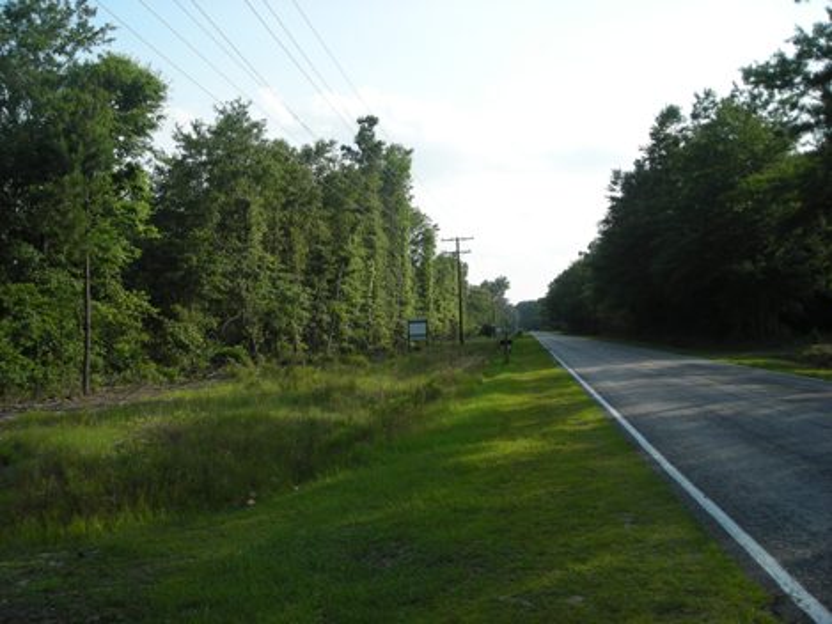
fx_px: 914
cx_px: 416
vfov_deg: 37.7
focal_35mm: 38
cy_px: 312
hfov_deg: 49.0
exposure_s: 1/425
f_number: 3.2
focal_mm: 6.3
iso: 50
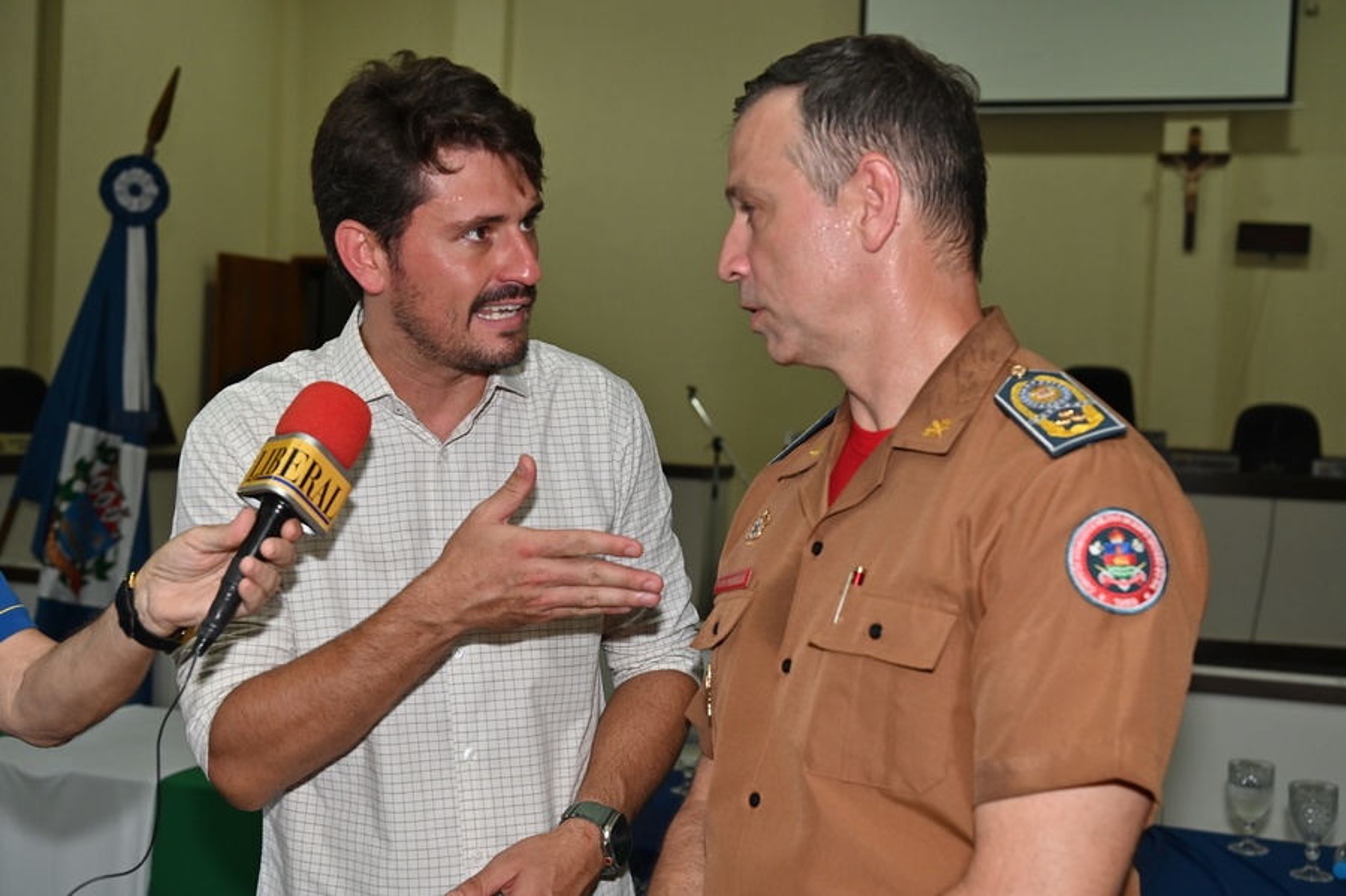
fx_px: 1868
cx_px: 673
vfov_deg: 27.0
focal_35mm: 50
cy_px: 448
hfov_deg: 39.6
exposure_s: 1/200
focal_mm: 50
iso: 1250
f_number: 5
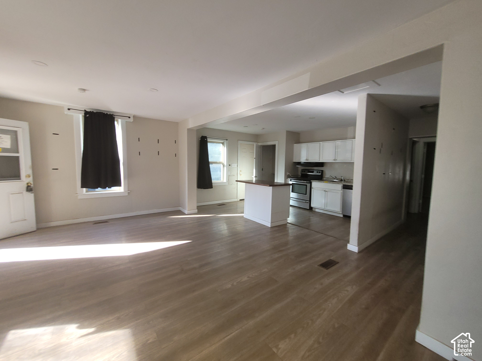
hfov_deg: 106.2
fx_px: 181
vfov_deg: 89.9
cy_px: 180
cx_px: 241
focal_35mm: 13
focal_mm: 2.2
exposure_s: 1/120
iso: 100
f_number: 2.2
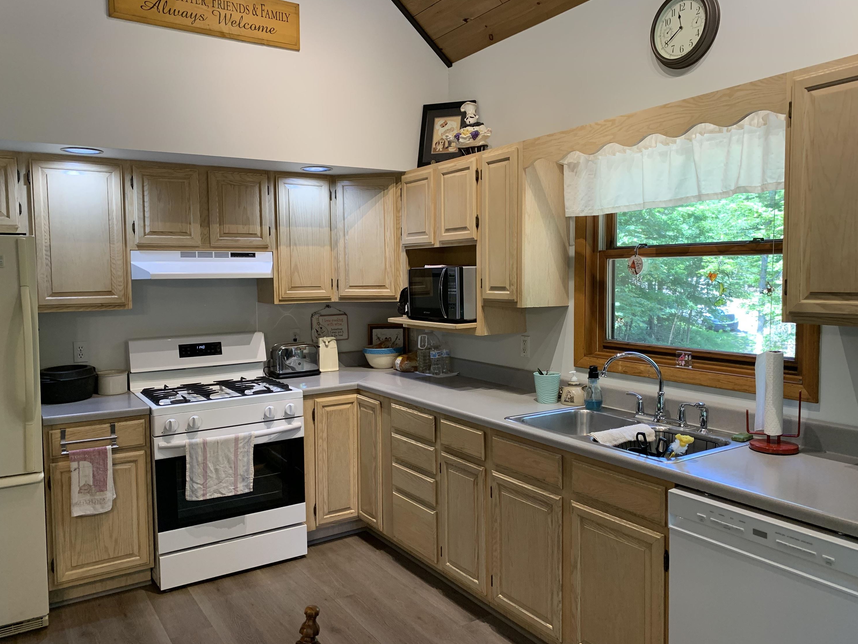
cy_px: 326
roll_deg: +1.1
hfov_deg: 65.3
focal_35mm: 27
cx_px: 426
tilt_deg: -5.4
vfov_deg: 51.4
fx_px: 669
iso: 100
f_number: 1.8
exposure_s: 1/60
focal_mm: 4.25
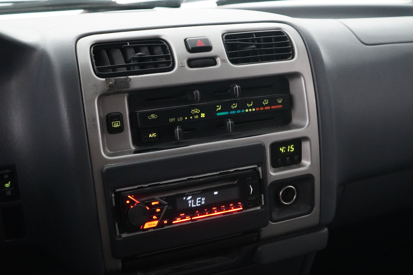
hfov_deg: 46.4
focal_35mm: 42
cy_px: 138
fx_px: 482
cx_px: 206
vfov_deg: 31.9
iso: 6400
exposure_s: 1/25
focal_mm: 28
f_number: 3.5
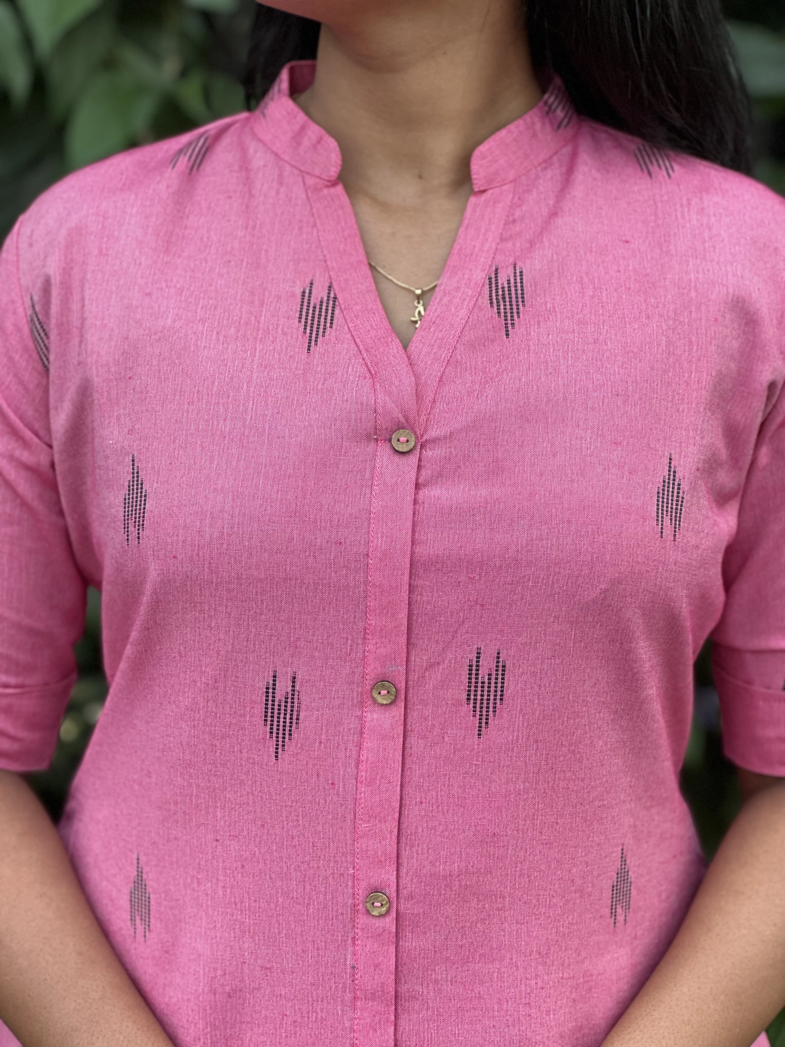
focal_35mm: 77
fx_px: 2328
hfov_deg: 19.1
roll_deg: -2.7
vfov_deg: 25.3
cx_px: 392
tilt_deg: -10.8
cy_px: 524
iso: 125
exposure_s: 1/121
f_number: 2.8
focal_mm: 9
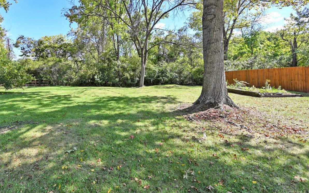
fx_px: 152
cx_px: 120
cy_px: 72
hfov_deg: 89.6
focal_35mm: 18
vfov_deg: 64.0
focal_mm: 14
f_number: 5.6
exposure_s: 1/250
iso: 125
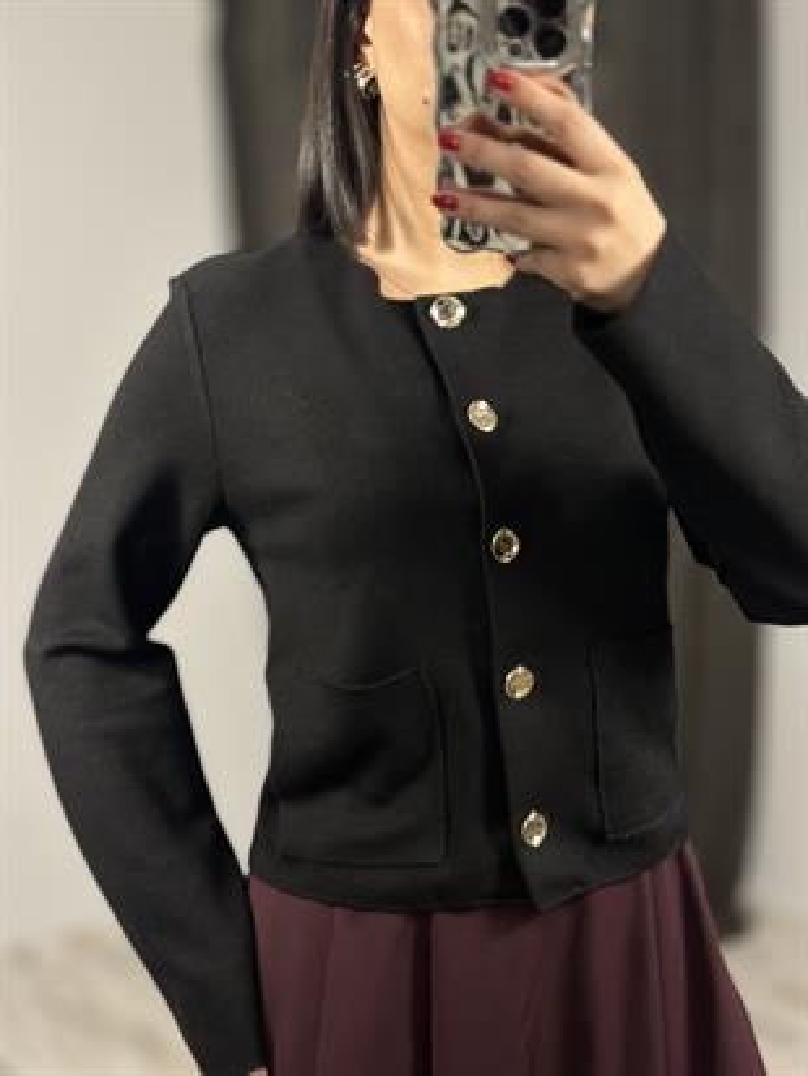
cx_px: 404
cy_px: 538
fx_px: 1493
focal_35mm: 48
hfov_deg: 30.3
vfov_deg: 39.6
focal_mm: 6.86
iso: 160
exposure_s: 1/50
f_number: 1.78
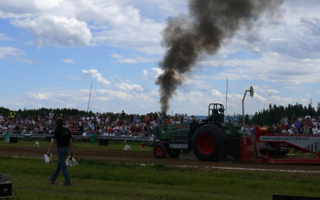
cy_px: 89
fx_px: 602
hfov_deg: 29.8
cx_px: 155
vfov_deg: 18.9
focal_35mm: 69
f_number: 6.3
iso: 100
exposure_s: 1/400
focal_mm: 9.5
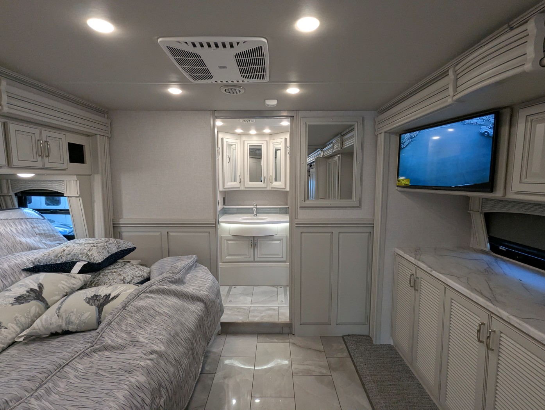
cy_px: 205
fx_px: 252
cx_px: 272
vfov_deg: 78.2
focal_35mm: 16
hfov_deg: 94.4
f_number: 2.2
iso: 249
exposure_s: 1/126
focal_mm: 2.35
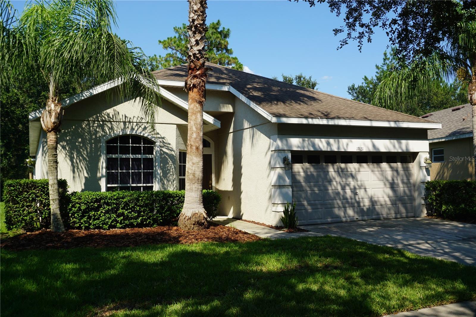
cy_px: 158
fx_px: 436
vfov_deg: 40.0
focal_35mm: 33
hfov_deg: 57.2
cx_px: 238
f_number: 13
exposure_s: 1/80
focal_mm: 22
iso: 100
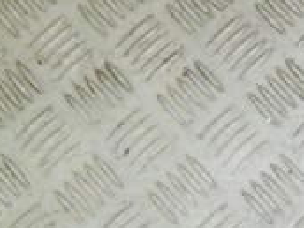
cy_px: -129
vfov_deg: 9.4
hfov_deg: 12.1
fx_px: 1344
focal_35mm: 153
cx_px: 497
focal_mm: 6.72
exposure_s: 1/30
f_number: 3.1
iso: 200
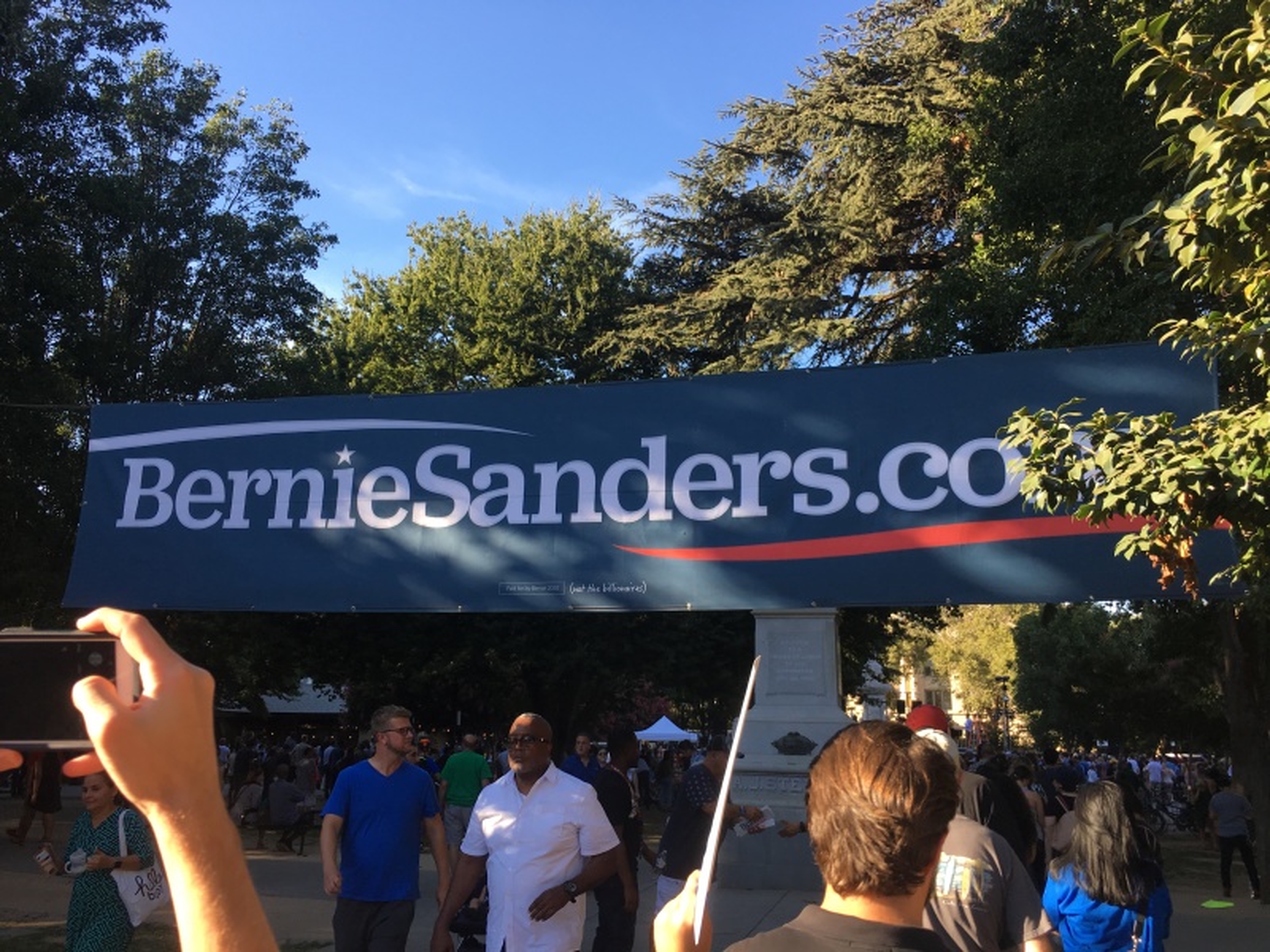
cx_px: 635
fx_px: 1064
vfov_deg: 48.2
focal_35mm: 29
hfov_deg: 61.7
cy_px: 476
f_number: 2.2
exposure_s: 1/284
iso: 25
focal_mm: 4.15
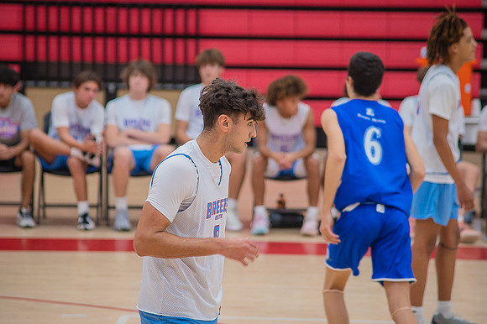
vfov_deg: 6.9
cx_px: 244
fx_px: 2704
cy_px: 162
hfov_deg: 10.3
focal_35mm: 200
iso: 1000
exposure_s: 1/250
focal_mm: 200
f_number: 5.3
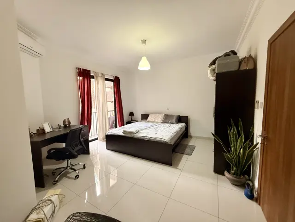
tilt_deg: -4.8
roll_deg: +0.4
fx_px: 119
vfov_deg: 85.7
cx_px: 148
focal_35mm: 14
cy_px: 111
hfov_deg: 102.1
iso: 250
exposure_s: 1/50
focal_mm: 2.22
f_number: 2.2
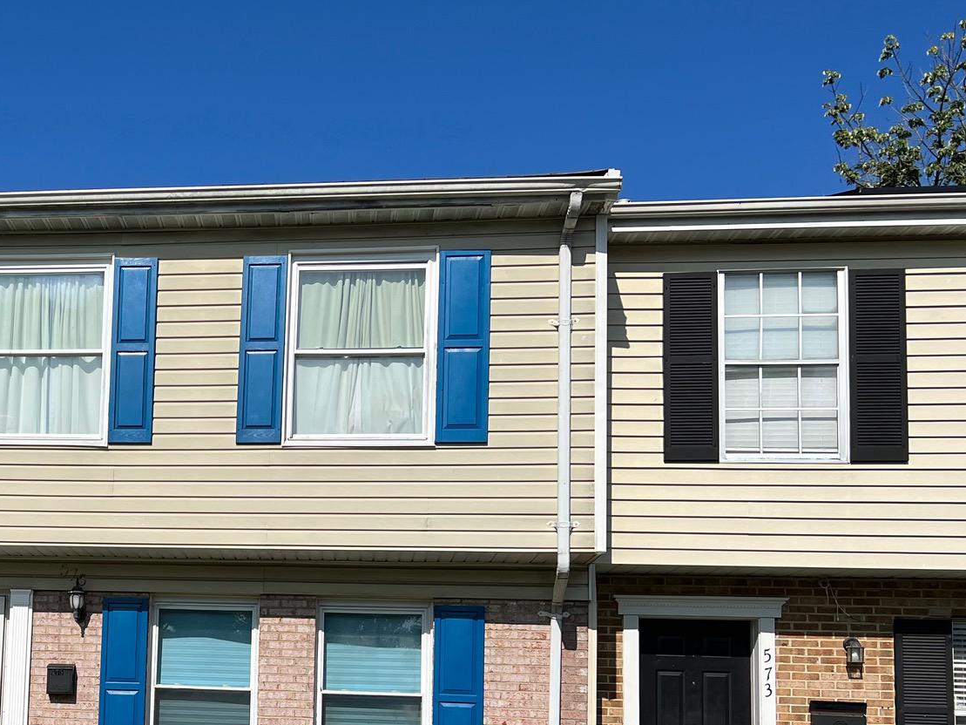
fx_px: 1340
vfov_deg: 29.4
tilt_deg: +5.2
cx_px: 135
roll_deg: -2.0
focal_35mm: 48
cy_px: 613
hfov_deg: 37.6
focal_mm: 5.7
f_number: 1.5
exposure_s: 1/9434
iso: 50
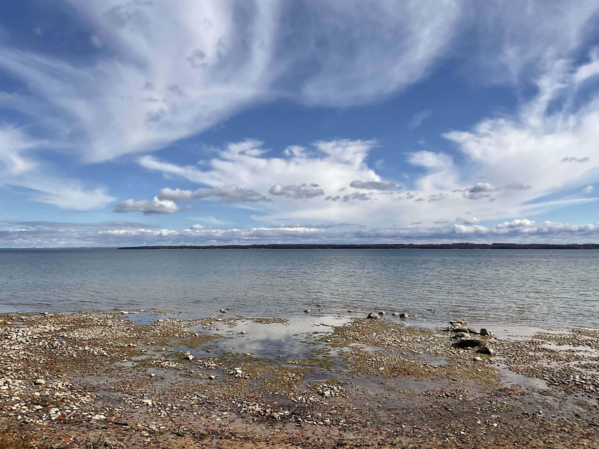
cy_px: 224
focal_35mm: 29
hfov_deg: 61.7
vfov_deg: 48.2
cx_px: 300
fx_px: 502
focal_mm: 3
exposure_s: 1/3788
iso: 16
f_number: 1.8
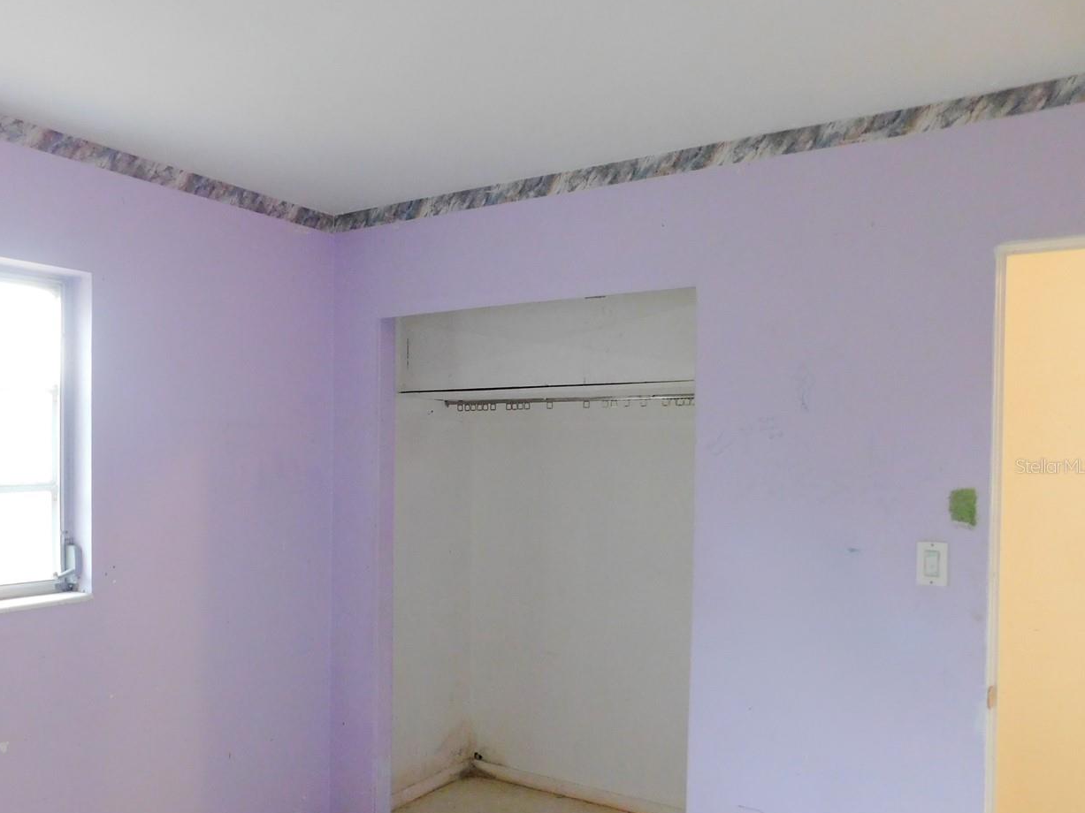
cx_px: 392
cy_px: 466
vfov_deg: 46.6
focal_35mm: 30
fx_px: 940
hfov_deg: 59.0
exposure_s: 1/10
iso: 400
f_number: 3
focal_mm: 4
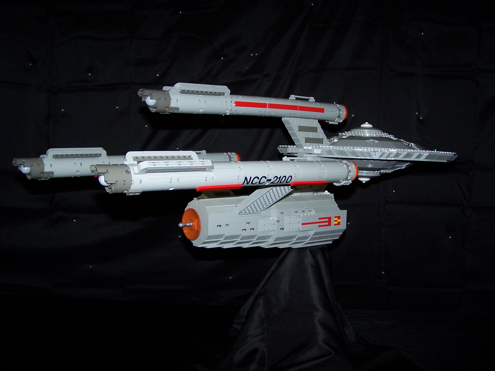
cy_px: 186
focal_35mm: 38
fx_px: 543
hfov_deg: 49.0
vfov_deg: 37.7
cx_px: 248
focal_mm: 6.3
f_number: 2.8
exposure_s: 1/60
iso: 80
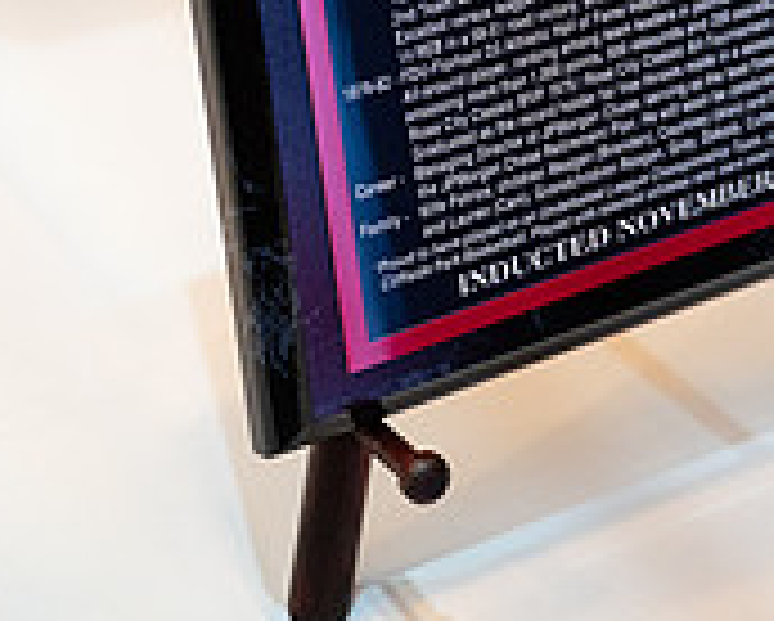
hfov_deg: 14.0
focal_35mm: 137
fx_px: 3142
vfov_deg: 10.9
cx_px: 574
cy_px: -266
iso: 1600
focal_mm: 56
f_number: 3.2
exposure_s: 1/200
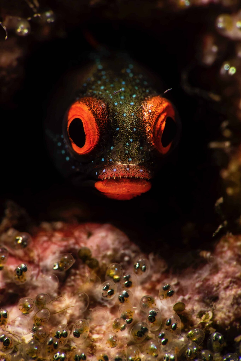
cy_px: 180
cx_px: 120
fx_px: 1054
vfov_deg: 19.5
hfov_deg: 13.0
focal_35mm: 105
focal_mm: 105
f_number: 40
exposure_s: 1/100
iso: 125
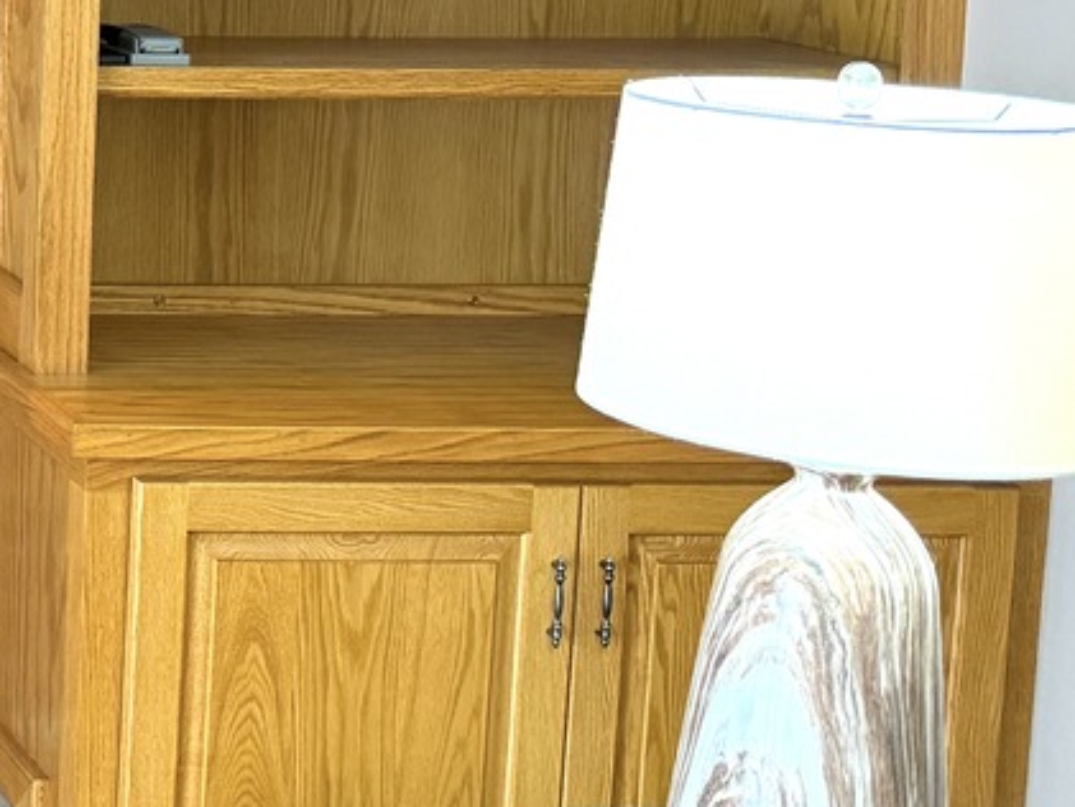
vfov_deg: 17.6
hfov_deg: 19.2
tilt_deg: -5.5
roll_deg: -1.2
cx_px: -751
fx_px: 2547
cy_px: 8
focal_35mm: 82
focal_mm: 6.76
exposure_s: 1/60
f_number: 1.78
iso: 400
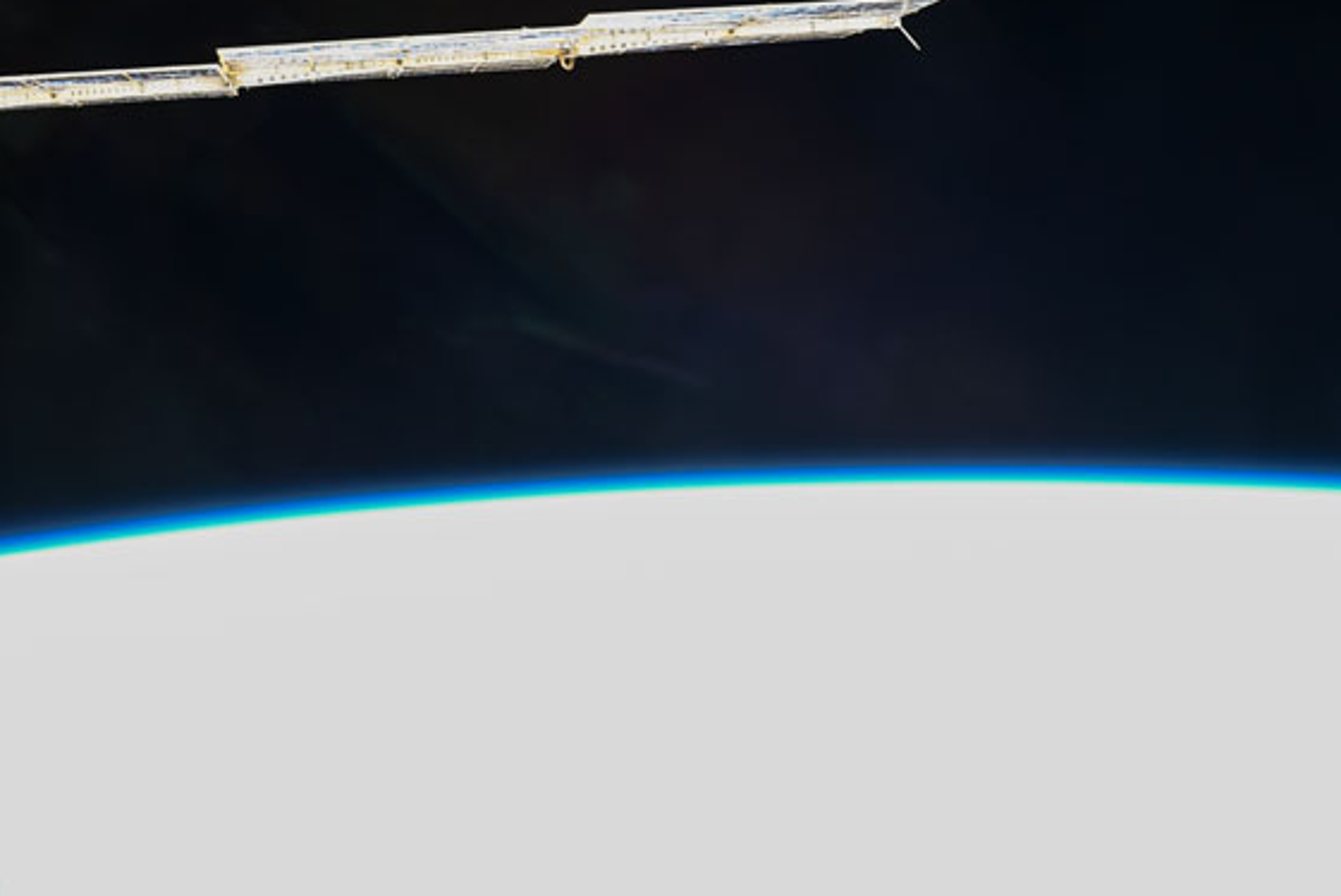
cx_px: 741
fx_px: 2125
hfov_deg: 35.0
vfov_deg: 23.8
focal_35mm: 57
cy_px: 400
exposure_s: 1/160
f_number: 6.3
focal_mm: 50
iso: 400
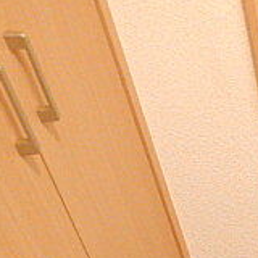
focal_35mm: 85
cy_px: 319
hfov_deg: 17.9
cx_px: 406
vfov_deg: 19.1
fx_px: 717
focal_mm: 4.3
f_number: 2.8
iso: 200
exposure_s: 1/4
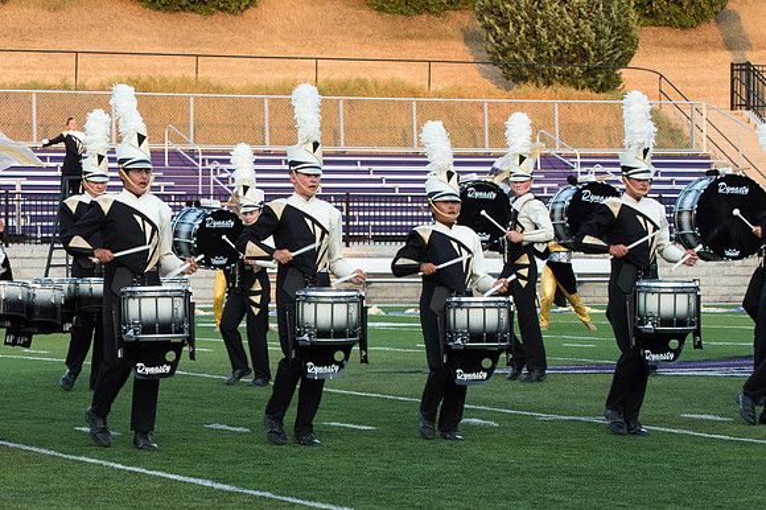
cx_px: 105
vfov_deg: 8.4
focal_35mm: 163
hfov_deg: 12.6
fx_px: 3456
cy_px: 285
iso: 640
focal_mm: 75
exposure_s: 1/250
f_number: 8
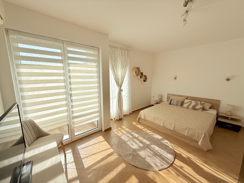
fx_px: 99
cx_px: 122
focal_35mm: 14
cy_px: 92
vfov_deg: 85.7
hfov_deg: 102.1
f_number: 2.2
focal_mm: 2.22
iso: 50
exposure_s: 1/1534
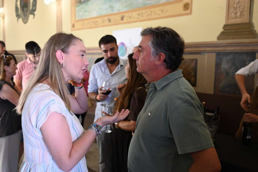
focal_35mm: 35
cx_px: 129
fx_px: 251
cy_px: 86
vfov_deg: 37.9
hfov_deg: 54.4
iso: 6400
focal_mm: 35
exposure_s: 1/400
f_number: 4
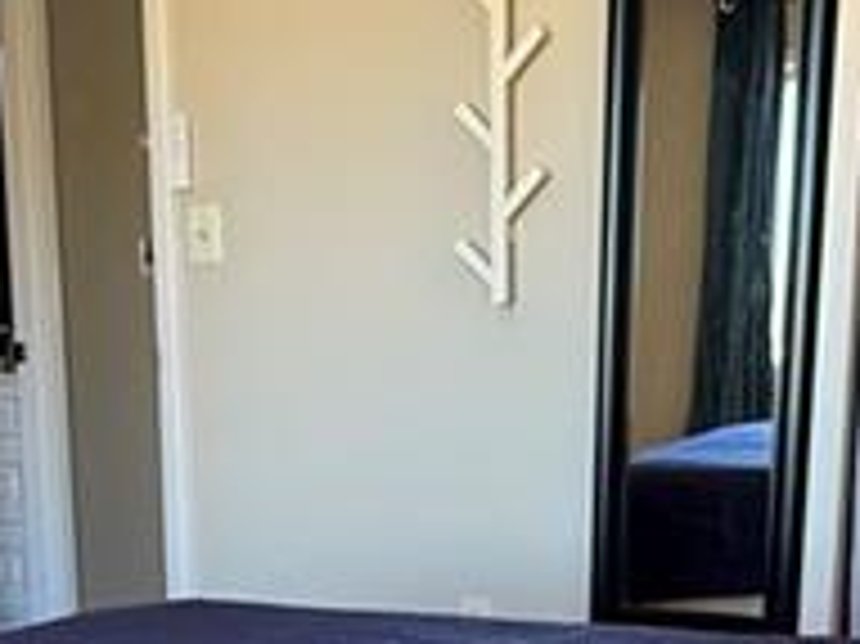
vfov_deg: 18.2
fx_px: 1862
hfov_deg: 26.0
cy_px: 858
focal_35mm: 75
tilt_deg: -16.2
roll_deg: +0.8
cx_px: 383
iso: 250
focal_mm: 2.22
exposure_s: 1/60
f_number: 2.2
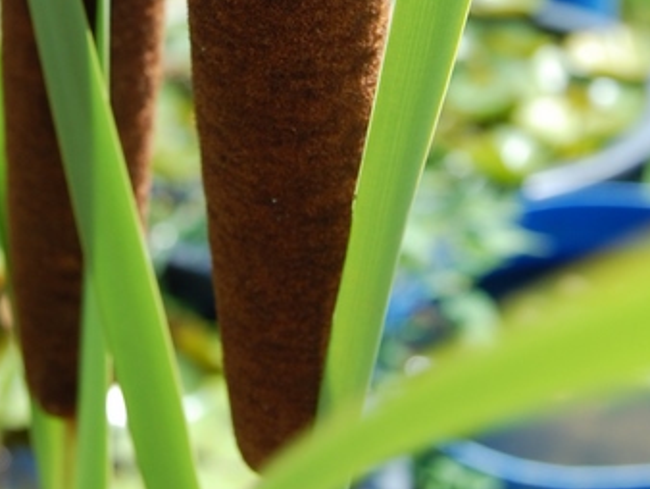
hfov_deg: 21.1
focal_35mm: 92
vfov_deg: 15.5
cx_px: 144
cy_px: -90
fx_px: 1729
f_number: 7.1
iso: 200
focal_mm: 24
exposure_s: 1/200
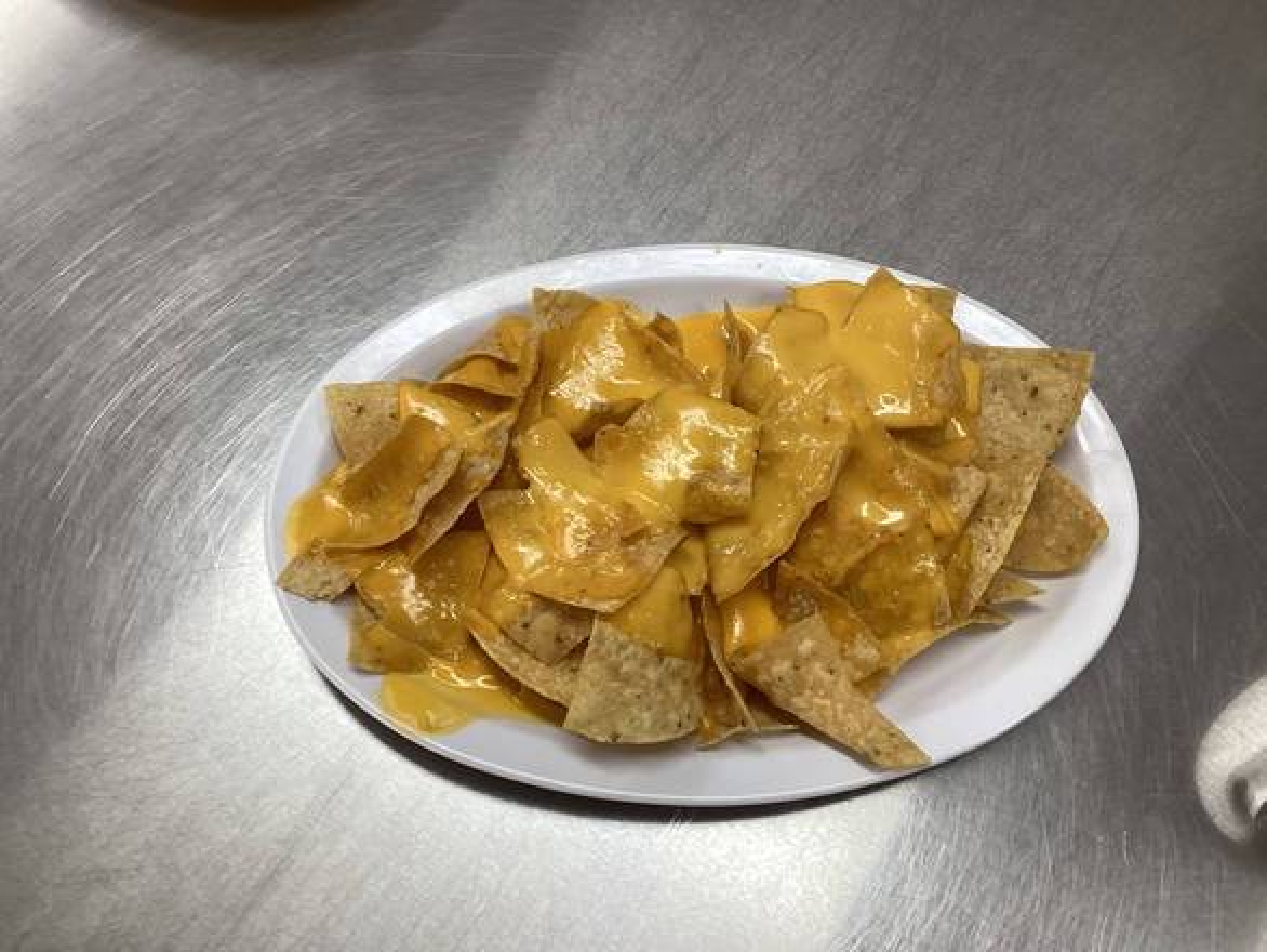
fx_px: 1135
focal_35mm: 31
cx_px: 634
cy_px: 476
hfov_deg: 58.3
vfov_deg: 45.5
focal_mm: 3.3
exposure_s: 1/120
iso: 80
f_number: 2.4
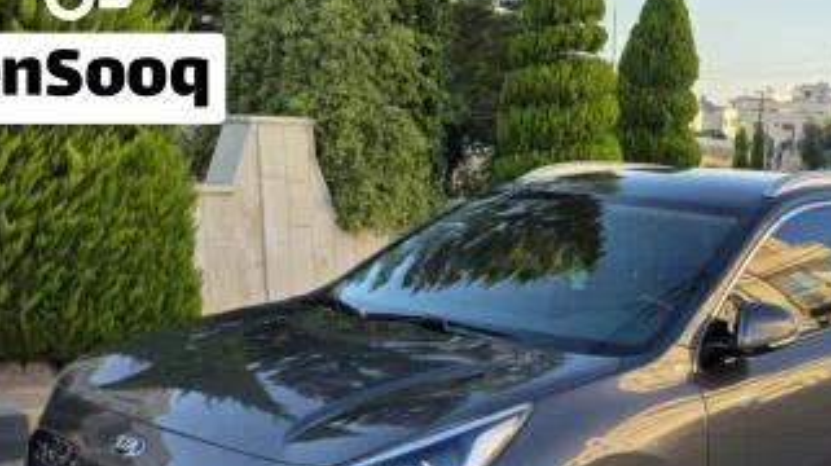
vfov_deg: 22.7
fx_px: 1101
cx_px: 616
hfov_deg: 40.3
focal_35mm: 50
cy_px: 497
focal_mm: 6.3
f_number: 1.7
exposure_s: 1/812
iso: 40
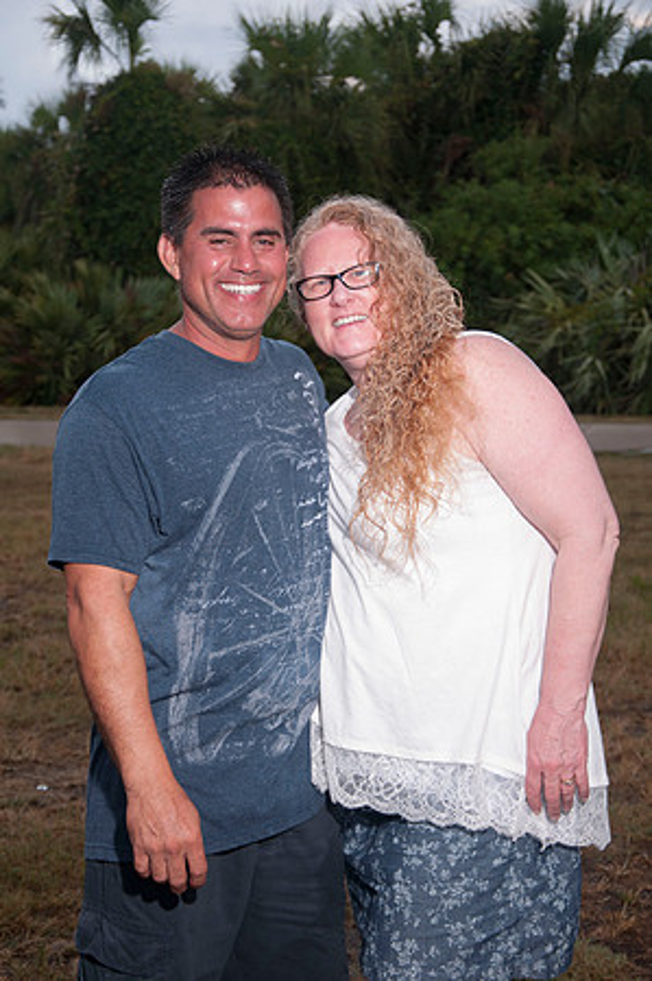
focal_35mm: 75
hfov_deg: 18.1
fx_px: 2042
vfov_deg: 27.0
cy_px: 490
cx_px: 326
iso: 200
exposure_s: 1/100
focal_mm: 50
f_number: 5.6
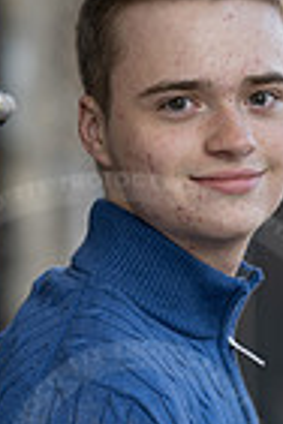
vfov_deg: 7.5
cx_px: 193
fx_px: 3207
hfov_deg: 5.1
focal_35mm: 272
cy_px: 538
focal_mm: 85
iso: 100
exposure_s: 1/250
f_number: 1.8
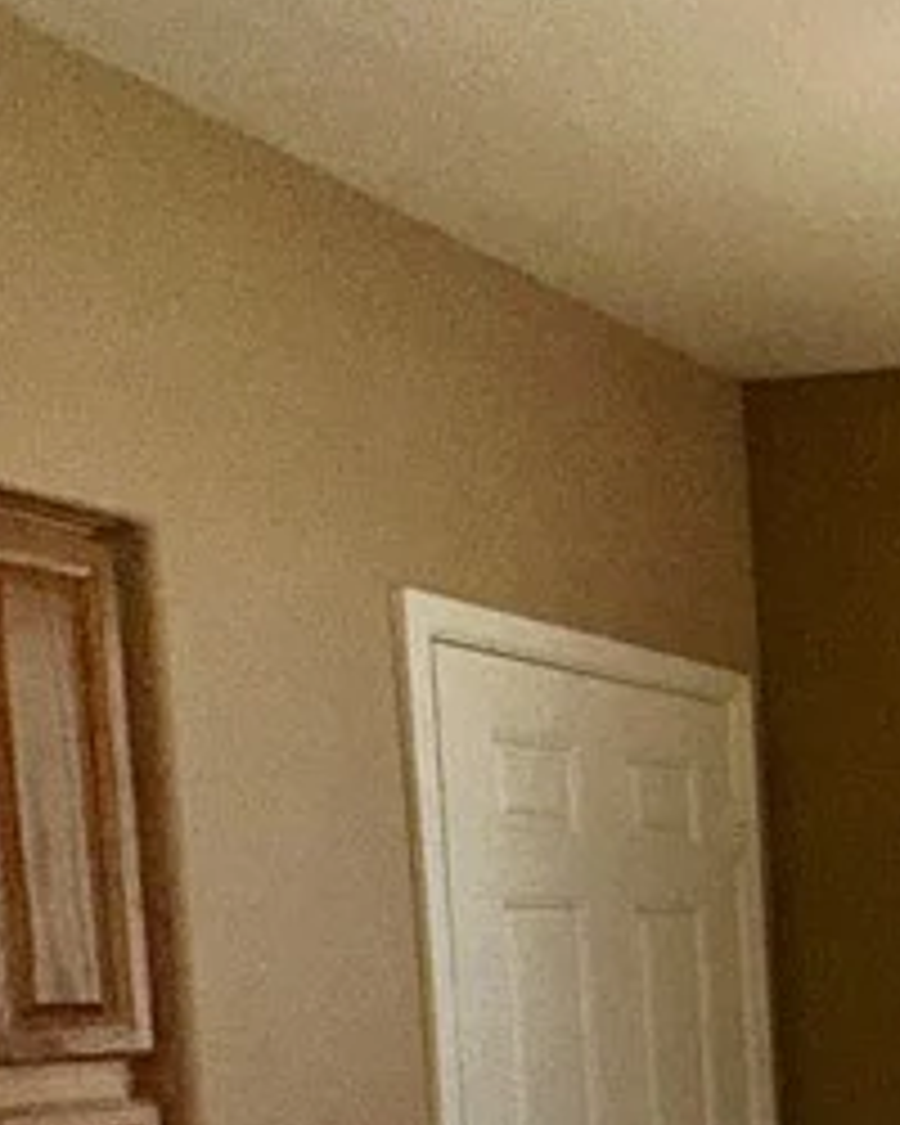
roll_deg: +2.1
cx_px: 1562
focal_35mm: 56
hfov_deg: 20.4
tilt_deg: -2.6
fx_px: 1865
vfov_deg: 31.6
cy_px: 1066
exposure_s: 1/135
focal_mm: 2.22
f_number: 2.2
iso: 32
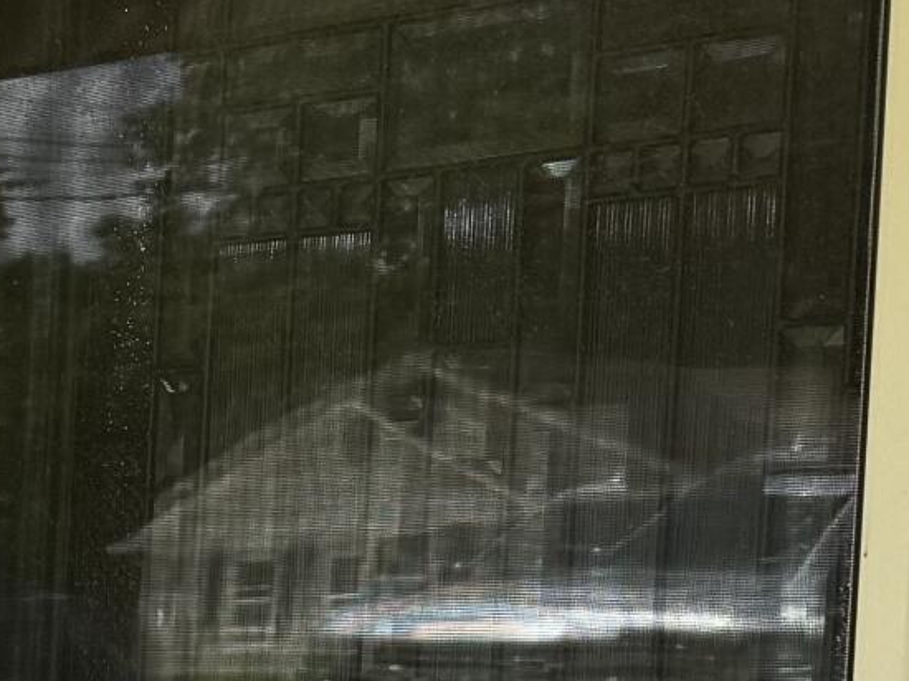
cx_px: -1215
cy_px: 959
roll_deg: -0.9
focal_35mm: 131
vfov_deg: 11.0
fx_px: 3438
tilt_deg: -6.0
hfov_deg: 12.2
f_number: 1.78
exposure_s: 1/995
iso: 80
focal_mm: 6.76
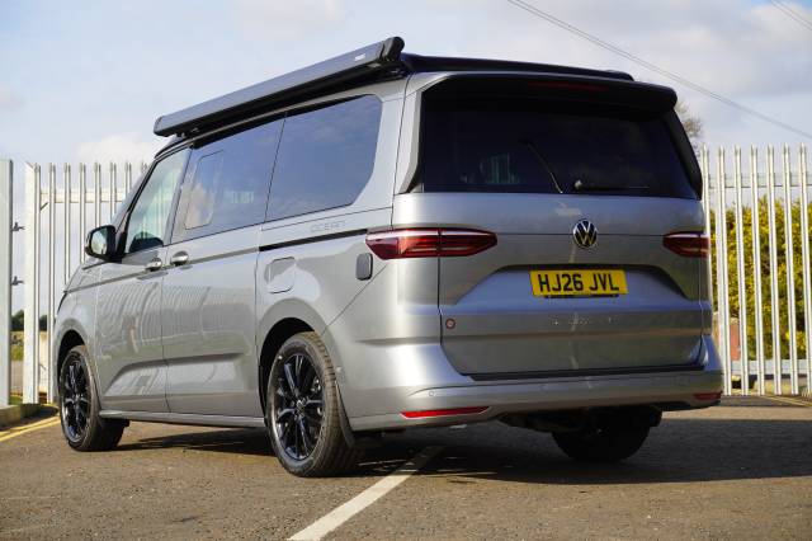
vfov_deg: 20.1
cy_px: 270
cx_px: 406
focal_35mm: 68
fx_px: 1522
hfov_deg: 29.9
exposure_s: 1/90
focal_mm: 45
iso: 100
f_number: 8
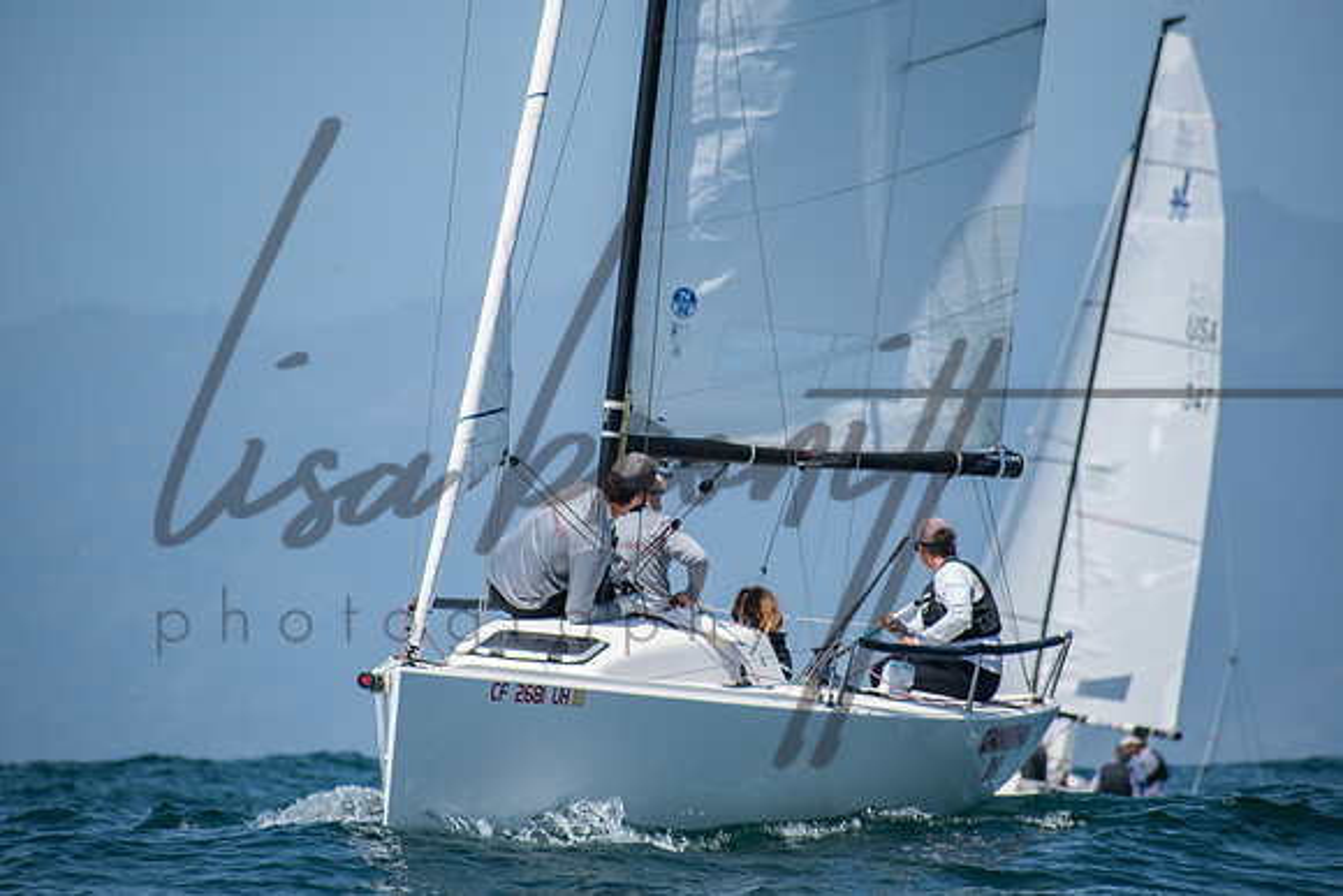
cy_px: 448
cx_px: 672
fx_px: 13561
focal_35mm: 363
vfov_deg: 3.8
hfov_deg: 5.7
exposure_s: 1/1000
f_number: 6.3
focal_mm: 230
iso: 200
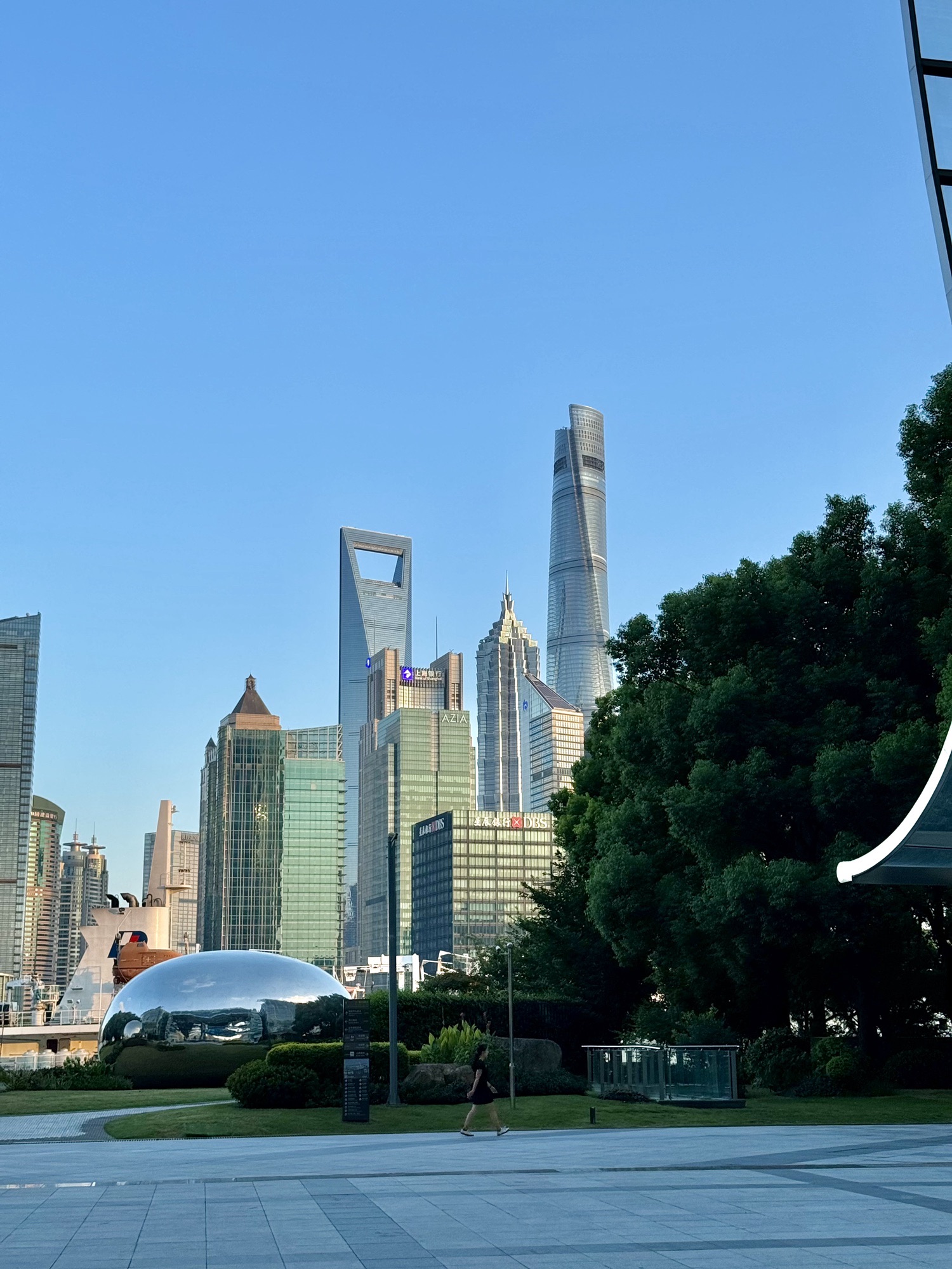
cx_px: 476
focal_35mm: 48
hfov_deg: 30.3
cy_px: 634
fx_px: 1760
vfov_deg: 39.7
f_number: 1.78
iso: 64
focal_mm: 6.76
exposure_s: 1/1238
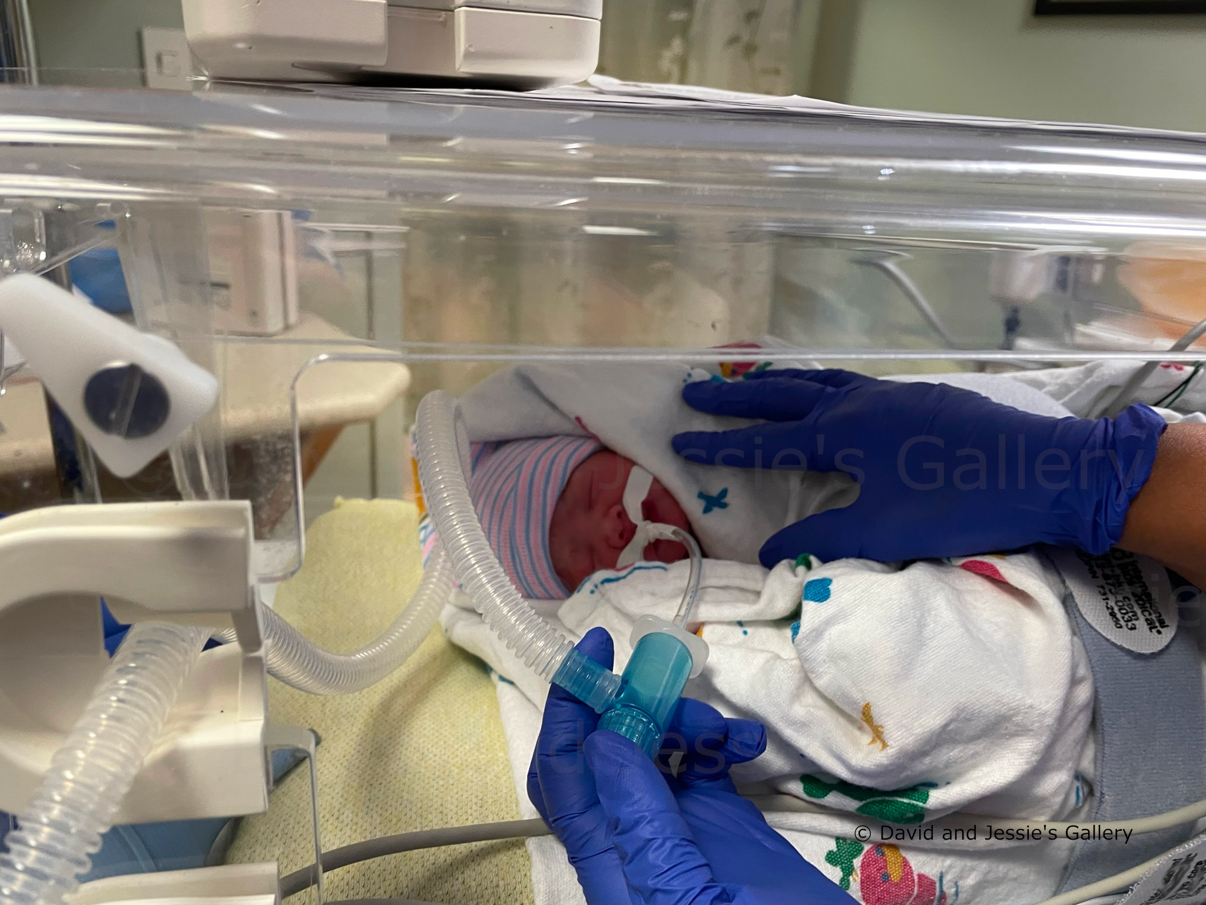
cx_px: 603
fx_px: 906
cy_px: 452
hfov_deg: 67.3
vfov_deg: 53.1
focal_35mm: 26
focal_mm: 4.2
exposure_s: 1/53
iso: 160
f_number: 1.6
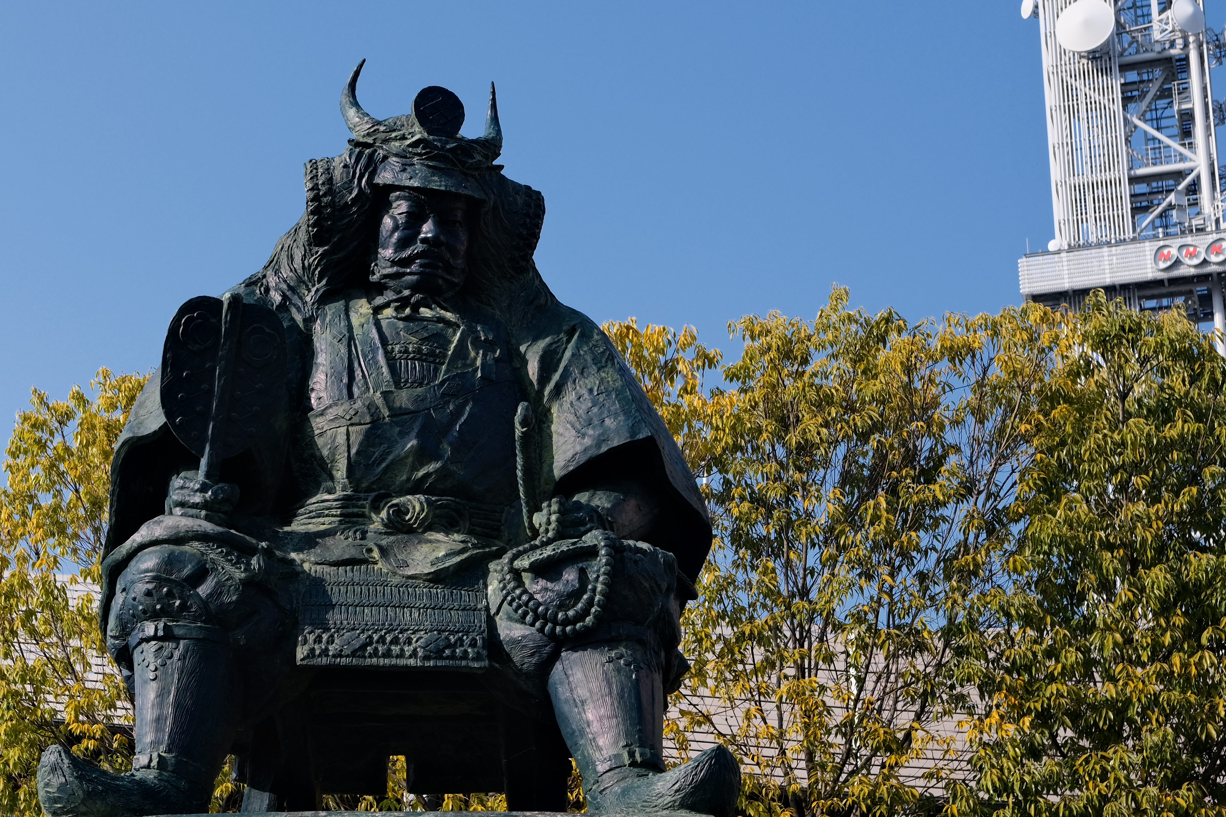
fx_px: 2520
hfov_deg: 27.1
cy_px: 442
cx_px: 359
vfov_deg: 18.4
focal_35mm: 74
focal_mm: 33
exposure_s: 1/800
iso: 320
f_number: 5
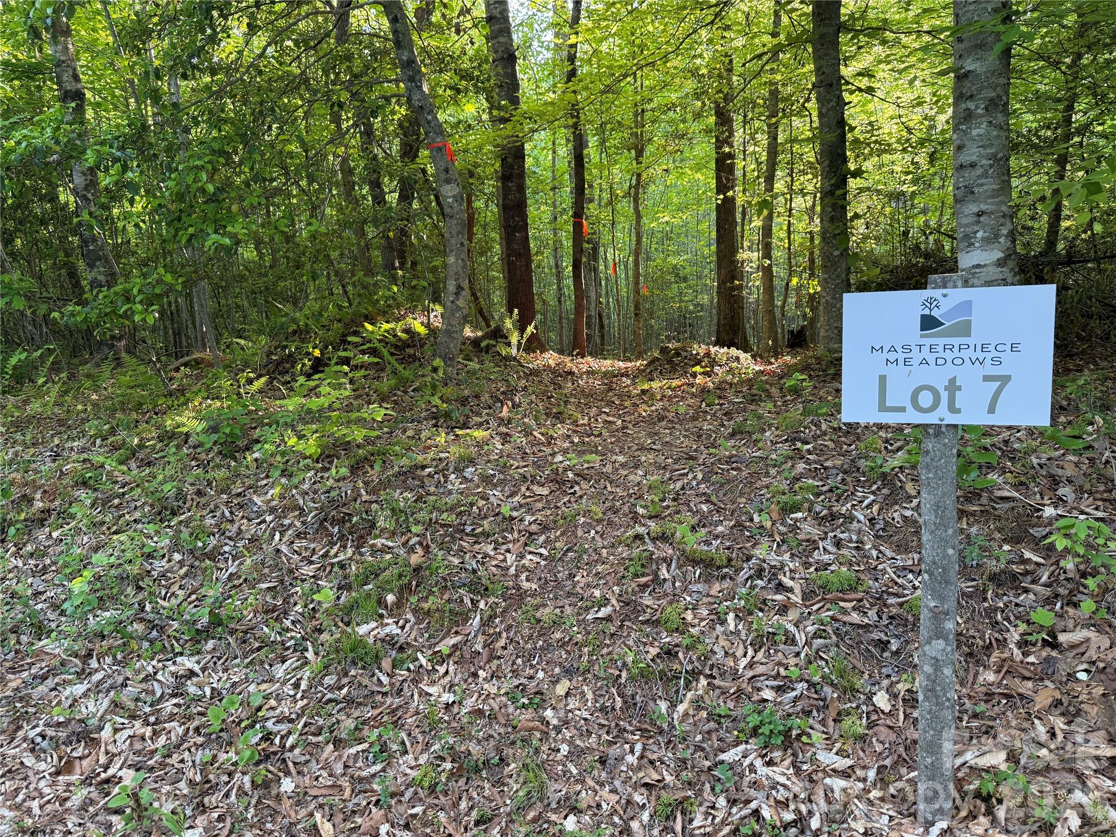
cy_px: 418
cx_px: 558
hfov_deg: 71.6
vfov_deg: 56.8
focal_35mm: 24
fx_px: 774
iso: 200
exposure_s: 1/100
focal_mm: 6.76
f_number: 1.78
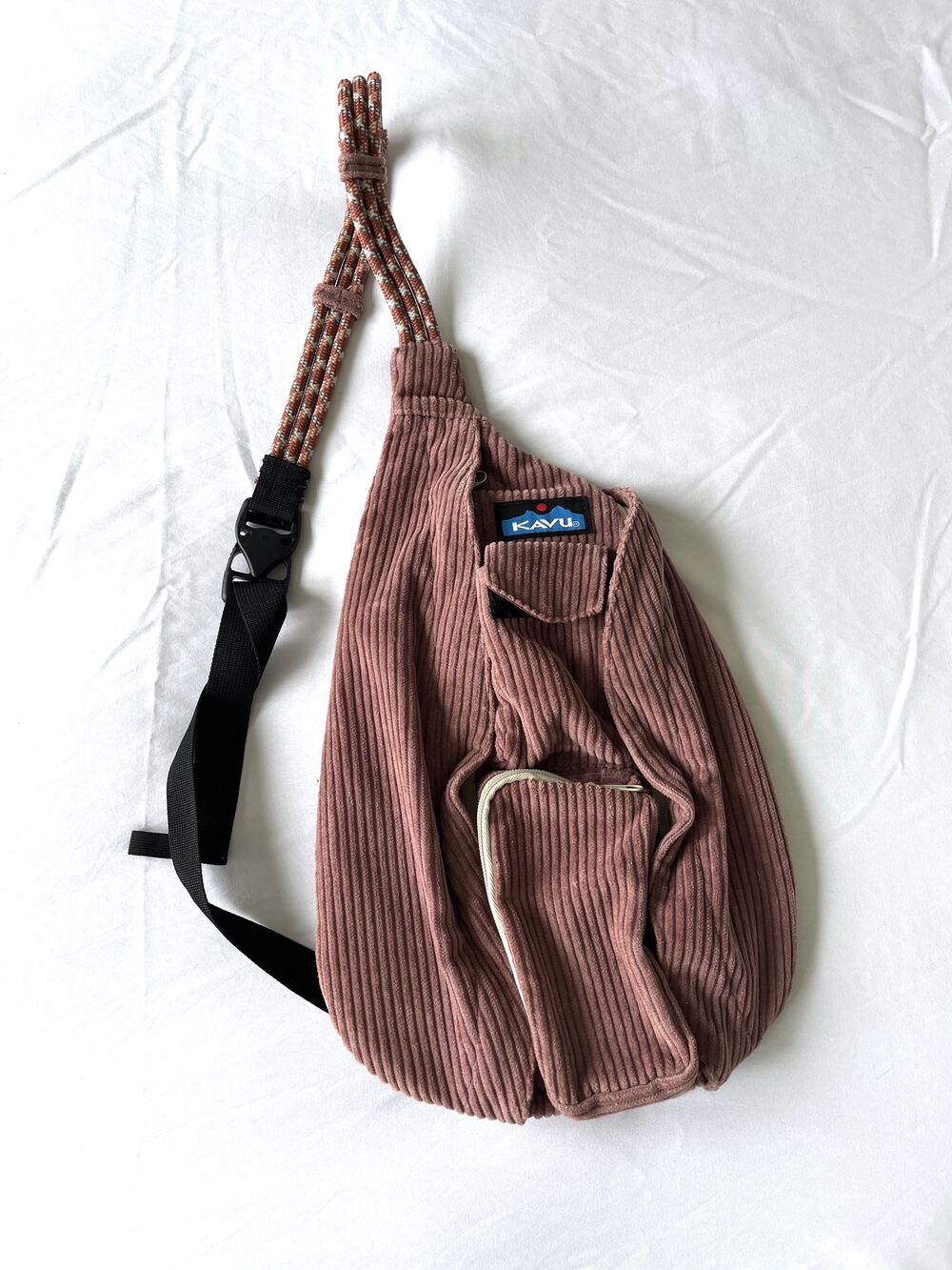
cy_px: 635
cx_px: 476
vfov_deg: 67.3
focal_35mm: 26
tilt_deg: -81.2
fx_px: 953
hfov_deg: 53.1
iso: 32
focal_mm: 5.1
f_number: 1.6
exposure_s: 1/141
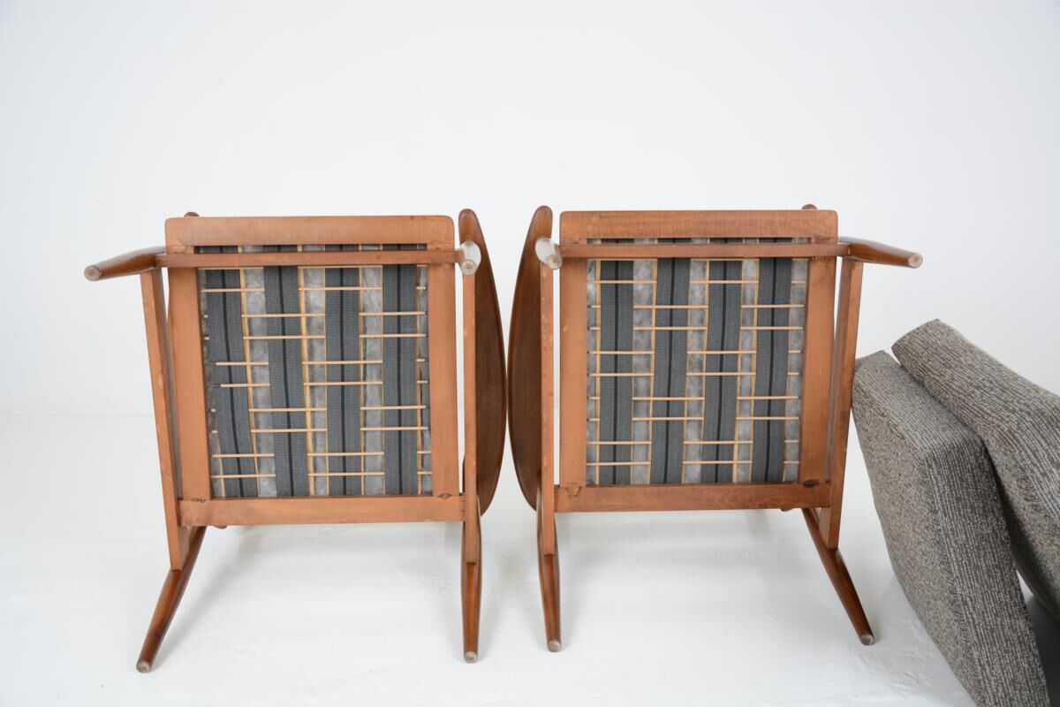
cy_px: 354
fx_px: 972
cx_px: 530
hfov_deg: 57.2
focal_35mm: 33
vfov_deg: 40.0
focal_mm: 22
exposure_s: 1/80
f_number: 4.5
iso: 200
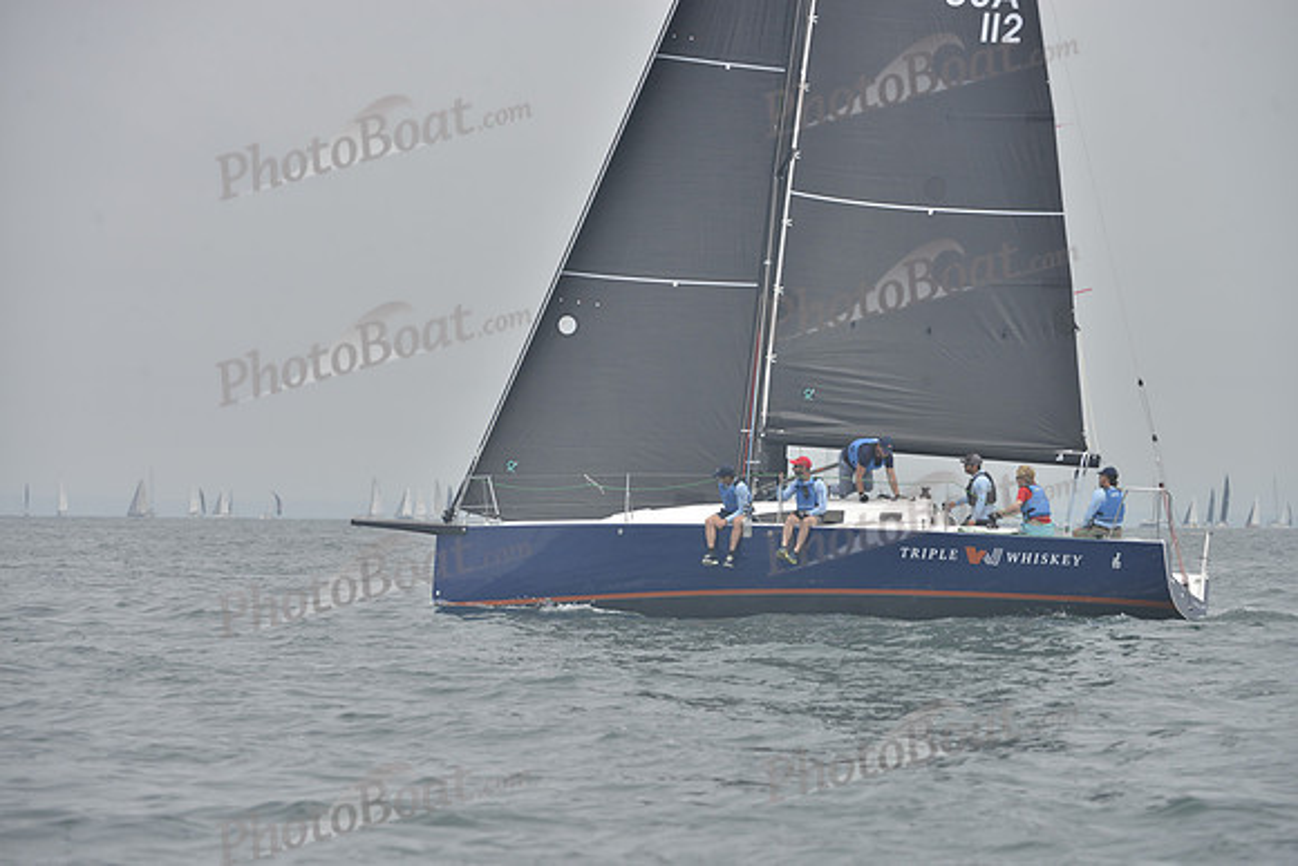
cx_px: 649
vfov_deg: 5.7
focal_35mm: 240
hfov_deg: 8.6
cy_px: 433
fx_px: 8655
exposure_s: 1/1000
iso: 280
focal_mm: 240
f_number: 8
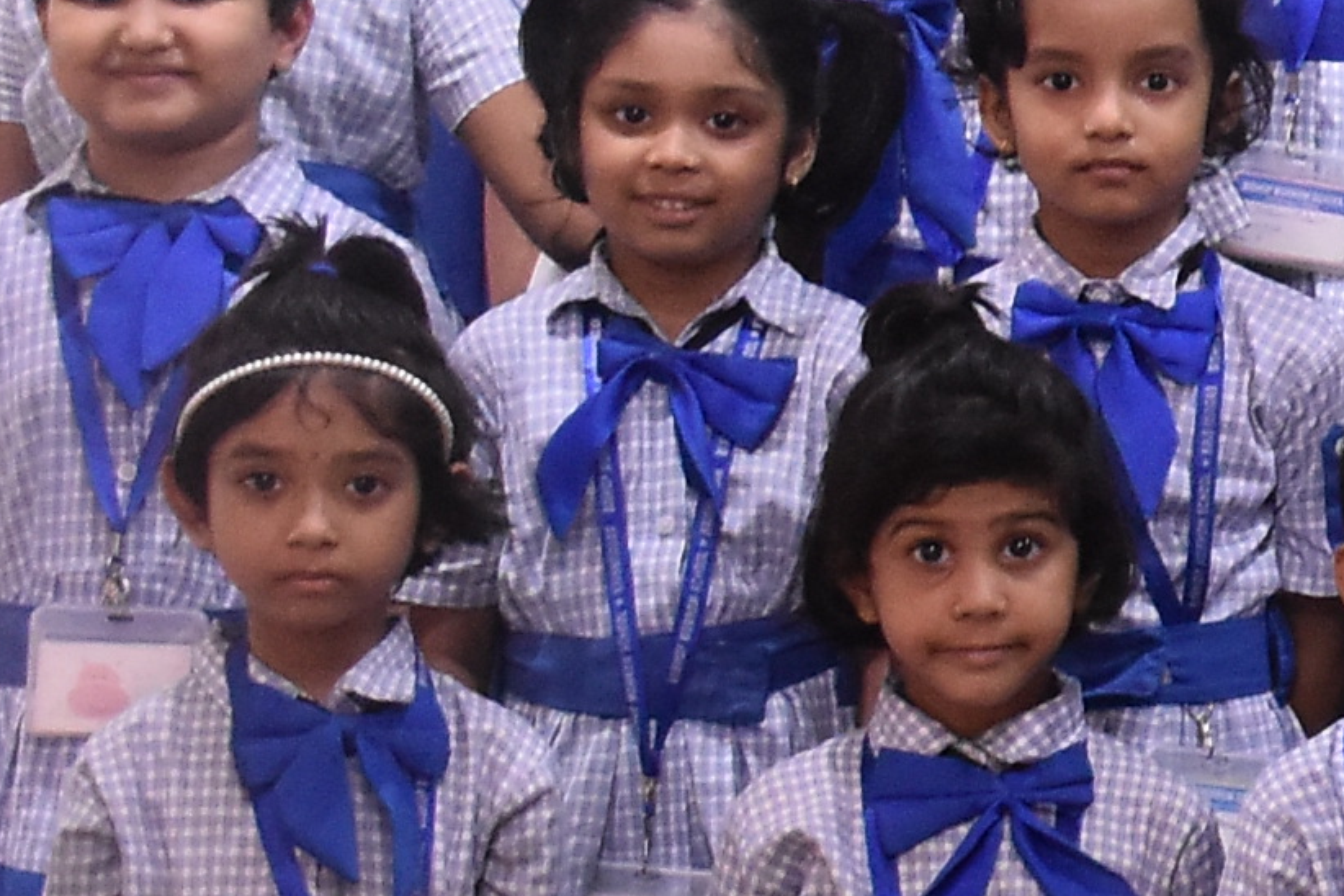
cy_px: 249
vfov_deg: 7.0
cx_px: 3074
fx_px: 7354
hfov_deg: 9.4
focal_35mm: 197
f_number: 4
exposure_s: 1/100
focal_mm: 24
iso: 1600
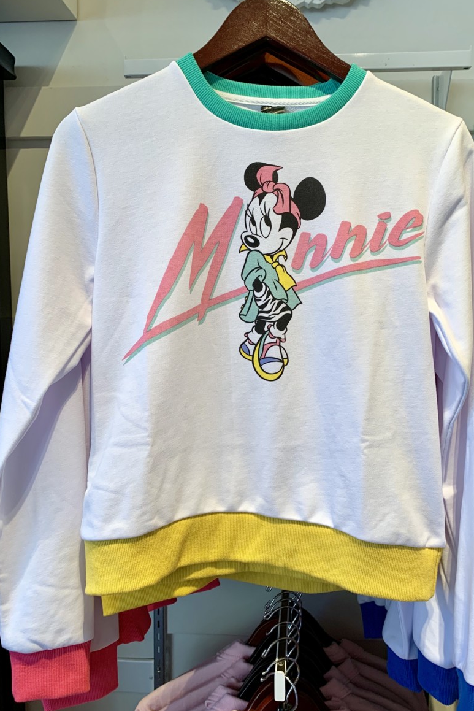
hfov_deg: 46.3
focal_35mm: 28
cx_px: 262
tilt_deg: -2.8
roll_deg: -0.4
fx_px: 553
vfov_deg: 65.5
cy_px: 359
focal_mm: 4.25
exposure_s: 1/120
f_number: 1.8
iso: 64
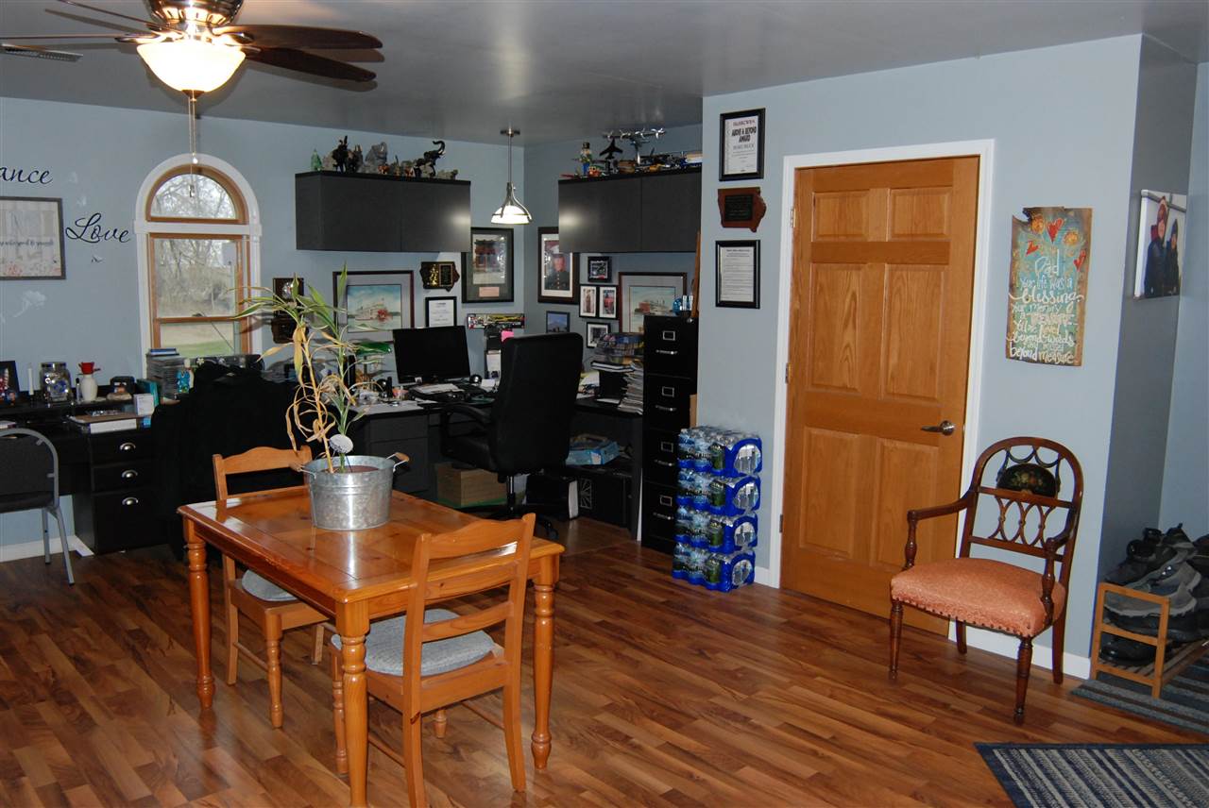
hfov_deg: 67.3
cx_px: 604
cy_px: 404
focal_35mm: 27
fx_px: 908
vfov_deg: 48.0
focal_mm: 18
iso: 800
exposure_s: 1/60
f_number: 5.6
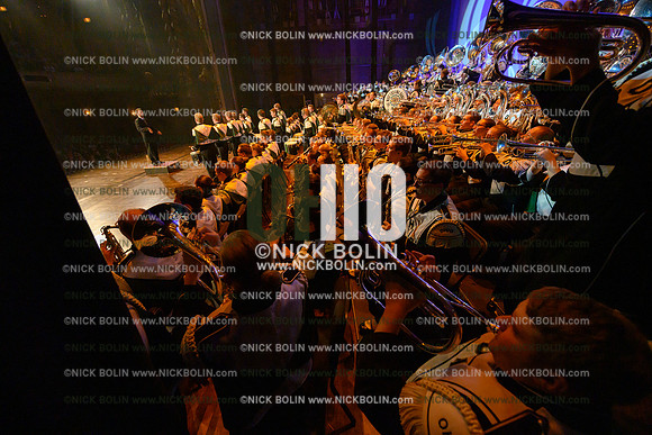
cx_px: 326
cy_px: 218
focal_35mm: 14
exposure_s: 1/320
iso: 8000
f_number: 5
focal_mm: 14
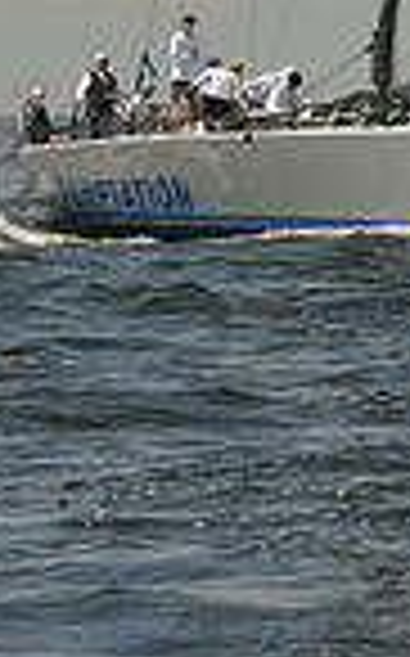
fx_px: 5965
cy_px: -580
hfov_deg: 3.9
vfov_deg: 6.2
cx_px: 556
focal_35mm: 333
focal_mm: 82
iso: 280
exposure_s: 1/1600
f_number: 10
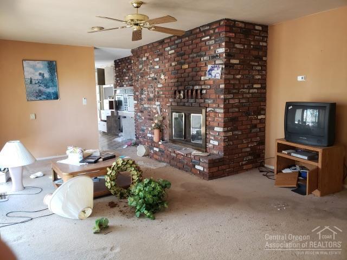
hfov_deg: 67.3
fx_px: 261
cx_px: 174
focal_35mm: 26
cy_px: 130
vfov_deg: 53.1
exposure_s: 1/34
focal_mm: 4.3
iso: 250
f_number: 1.5
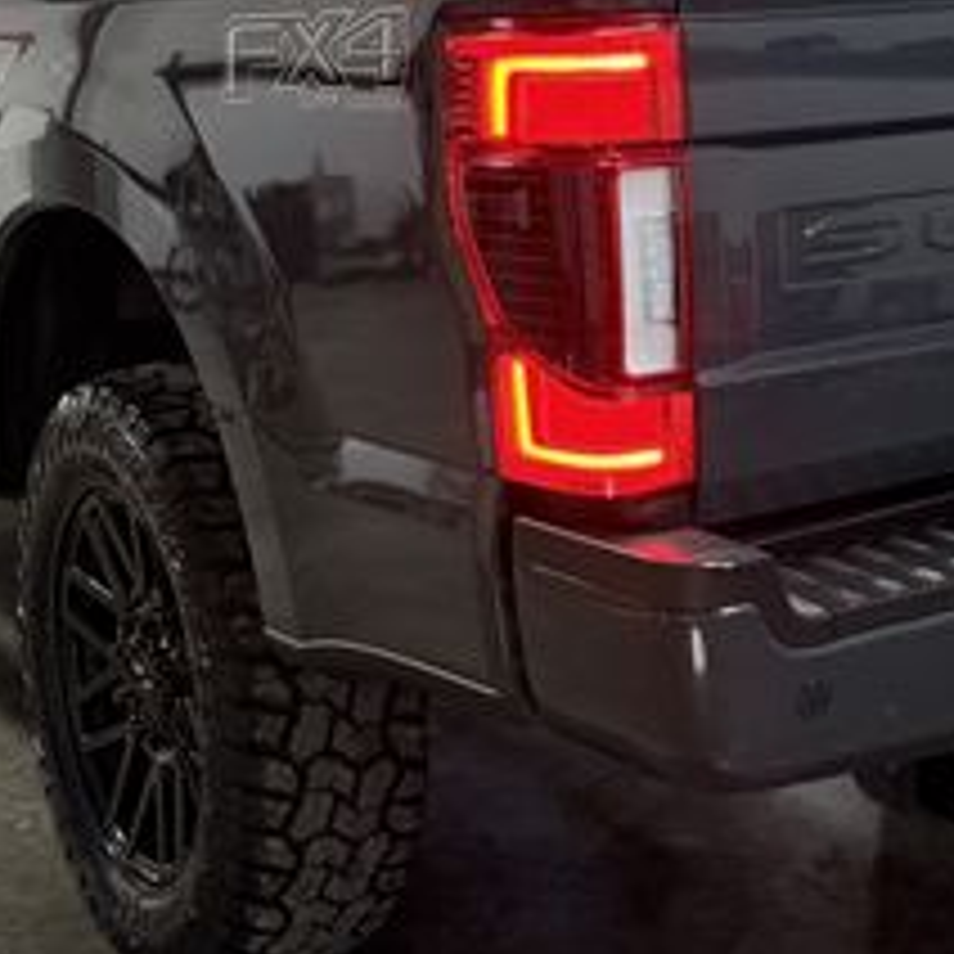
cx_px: 621
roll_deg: +4.0
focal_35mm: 64
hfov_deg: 26.8
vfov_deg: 26.5
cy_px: 212
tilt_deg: -6.3
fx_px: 1996
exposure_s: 1/60
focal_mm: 6.76
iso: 320
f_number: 1.78
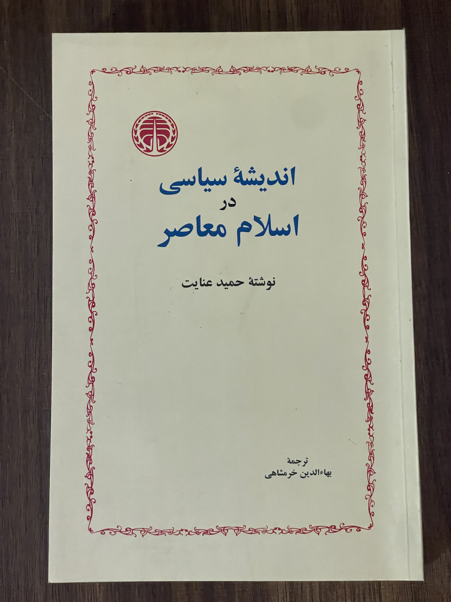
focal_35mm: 52
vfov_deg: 36.8
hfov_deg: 28.0
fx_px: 903
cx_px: 226
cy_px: 301
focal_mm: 6
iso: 640
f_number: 2
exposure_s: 1/60
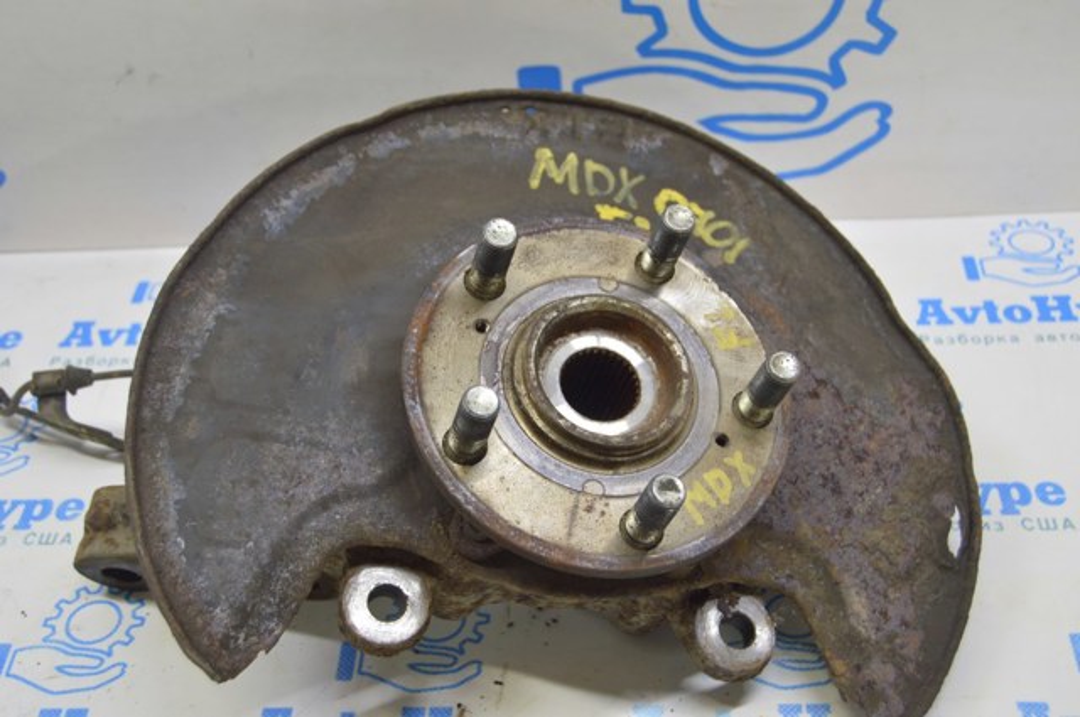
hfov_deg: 41.2
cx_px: 540
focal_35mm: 48
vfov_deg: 28.0
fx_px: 1438
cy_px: 358
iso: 400
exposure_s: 1/20
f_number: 5.6
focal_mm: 32
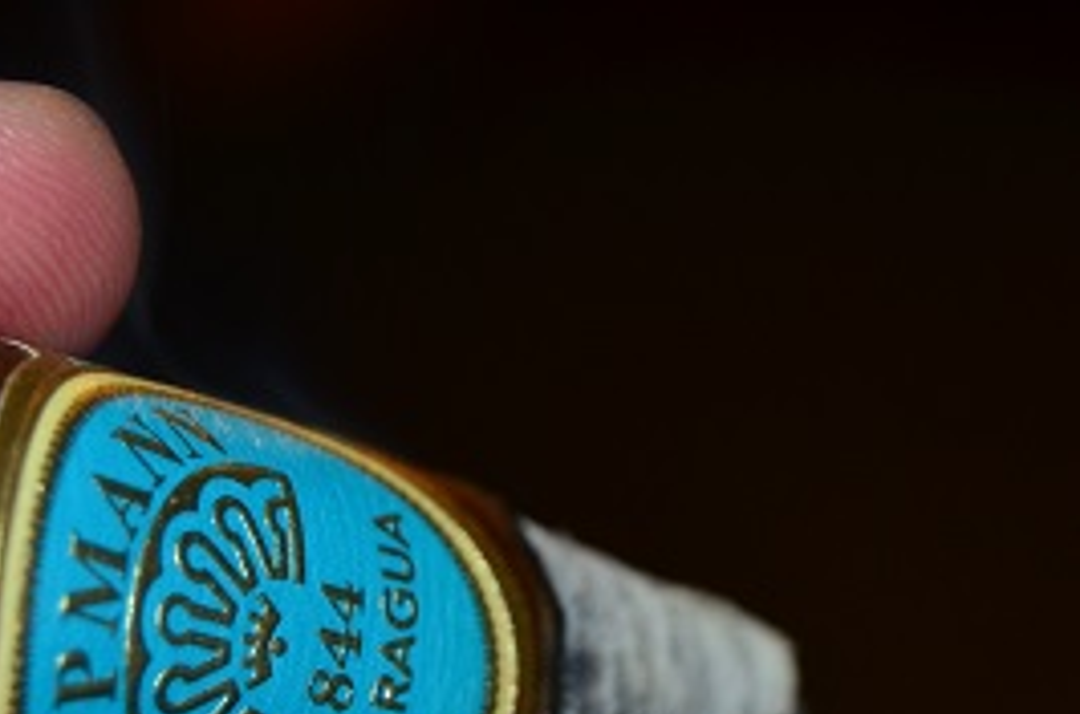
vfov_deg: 7.7
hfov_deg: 11.6
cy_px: 442
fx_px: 5330
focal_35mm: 178
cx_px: 676
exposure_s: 1/60
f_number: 5.6
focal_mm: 55
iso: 720
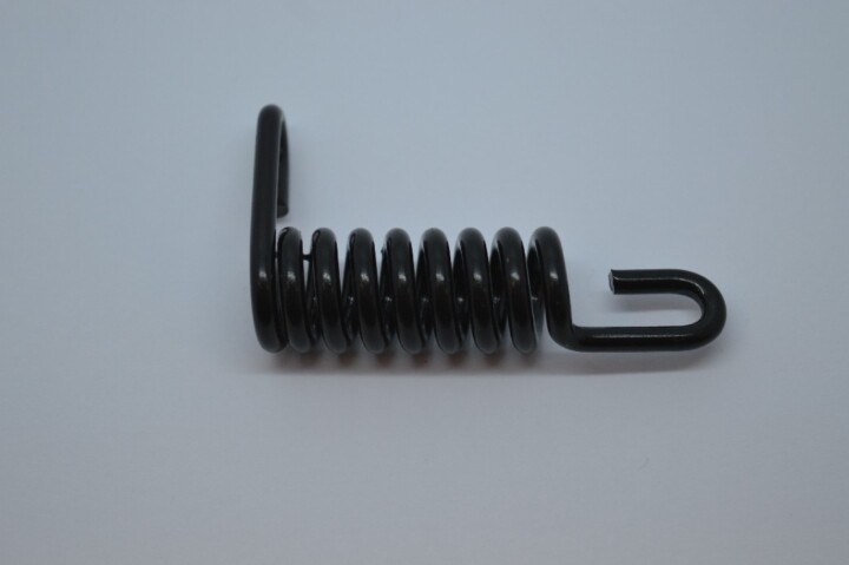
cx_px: 424
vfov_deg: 16.5
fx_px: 1944
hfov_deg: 24.6
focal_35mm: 82
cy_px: 282
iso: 320
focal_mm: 55
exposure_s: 1/125
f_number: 5.6
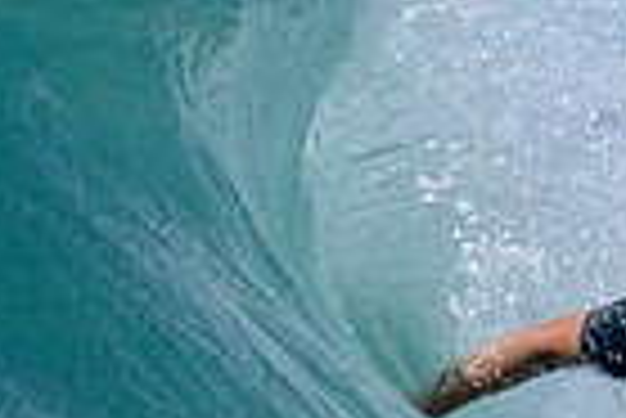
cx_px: 1090
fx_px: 78661
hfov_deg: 0.5
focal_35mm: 4519
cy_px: 399
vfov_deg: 0.3
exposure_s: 1/2000
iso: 560
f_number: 11
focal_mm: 800
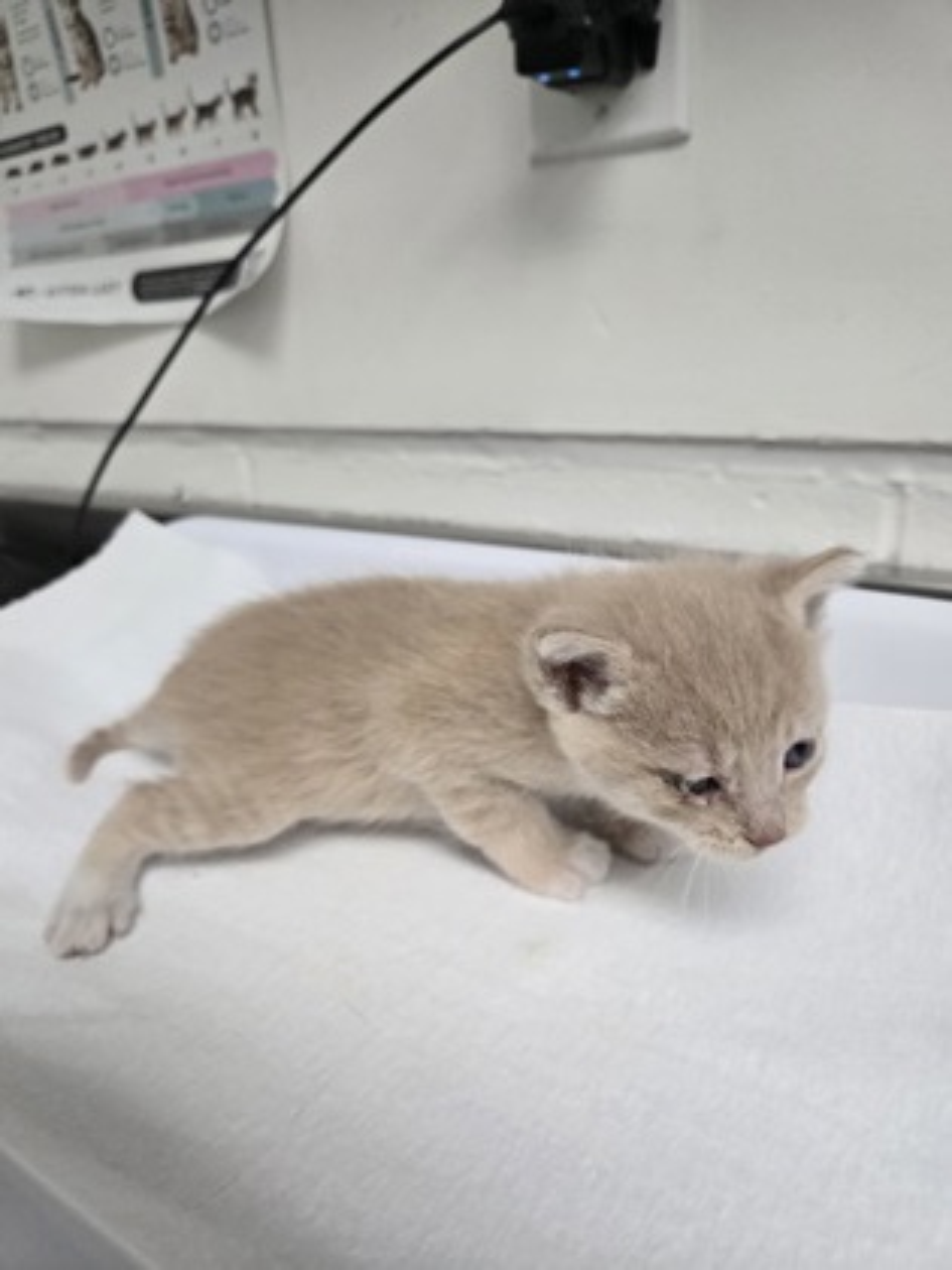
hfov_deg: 58.9
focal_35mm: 23
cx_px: 476
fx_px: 843
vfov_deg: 73.9
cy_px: 635
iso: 200
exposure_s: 1/120
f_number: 1.8
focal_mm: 5.4
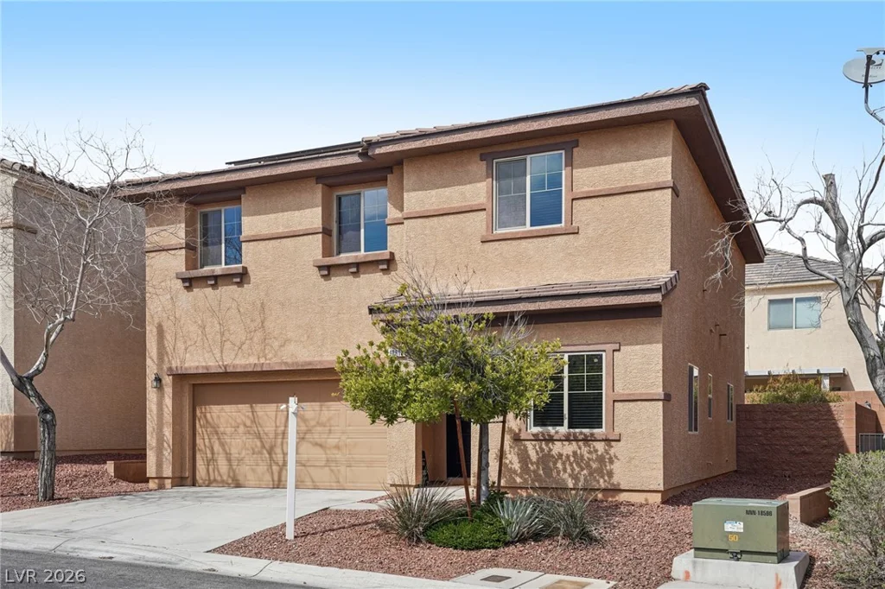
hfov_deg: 54.4
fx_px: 860
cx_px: 442
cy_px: 294
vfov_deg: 37.8
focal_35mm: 35
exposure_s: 1/200
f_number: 8
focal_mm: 35
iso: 100
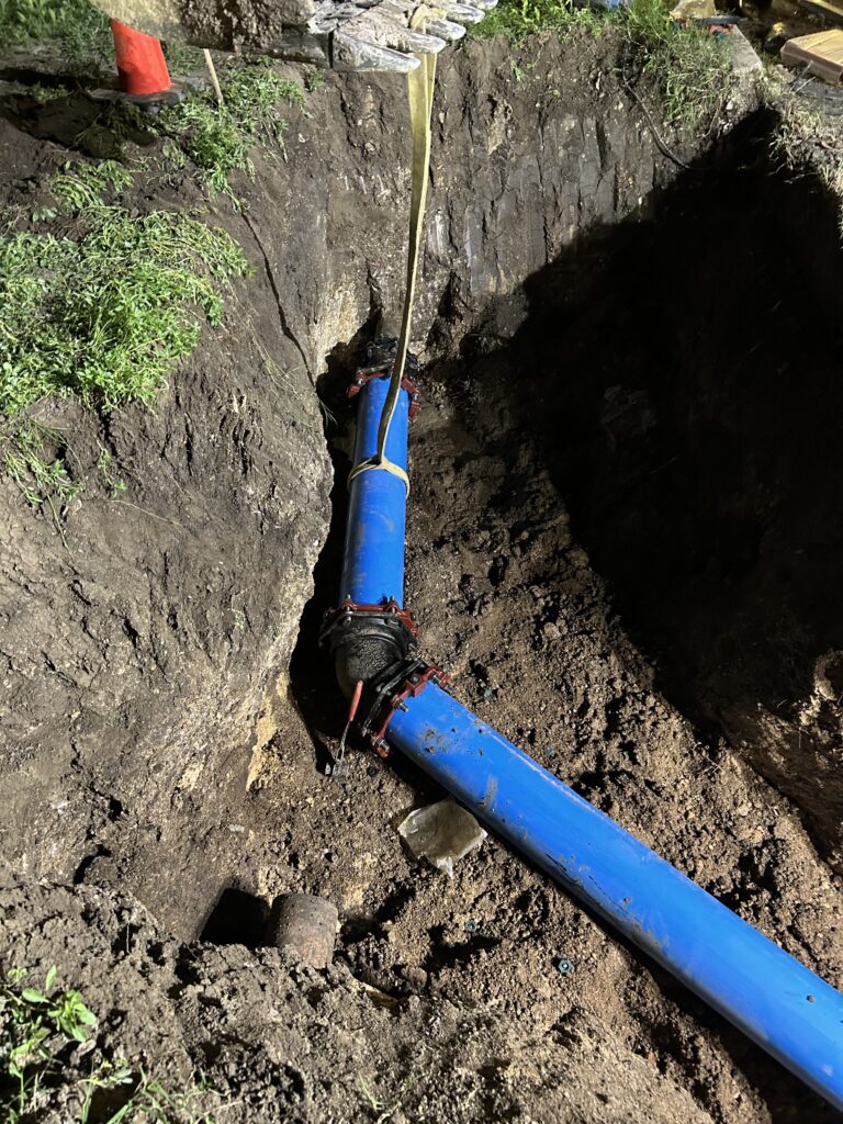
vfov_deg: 67.3
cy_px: 562
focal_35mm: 26
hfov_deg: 53.1
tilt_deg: -45.9
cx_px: 422
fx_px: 844
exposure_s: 1/30
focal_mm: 5.7
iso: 500
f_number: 1.5
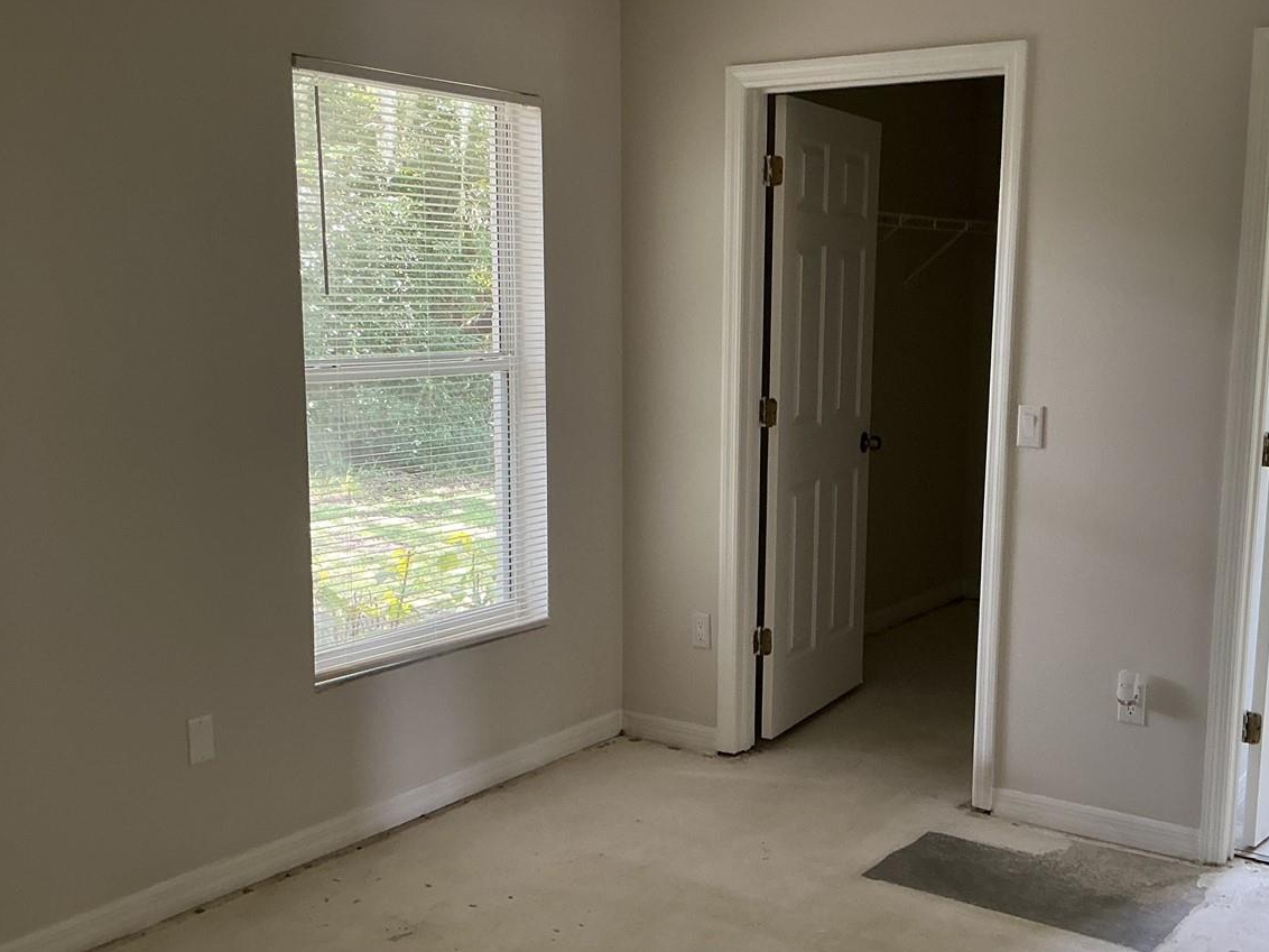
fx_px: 1503
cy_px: 527
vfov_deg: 35.1
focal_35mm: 41
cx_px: 741
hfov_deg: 45.6
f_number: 1.8
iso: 80
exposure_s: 1/60
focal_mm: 3
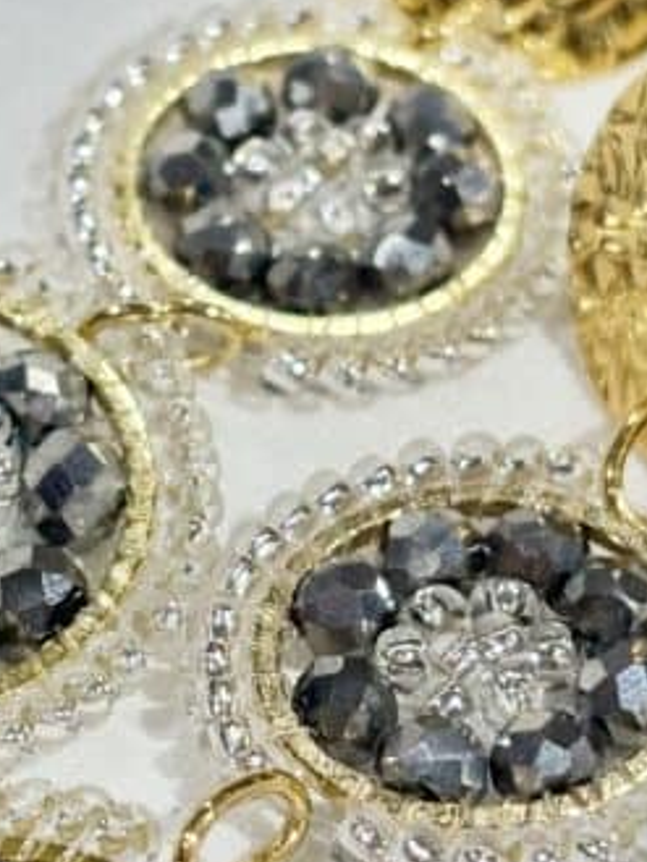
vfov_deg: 12.2
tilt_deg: -39.4
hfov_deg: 9.2
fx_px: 4035
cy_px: 443
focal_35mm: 162
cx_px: 210
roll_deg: +5.2
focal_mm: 5.96
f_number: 1.6
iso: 32
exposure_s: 1/216
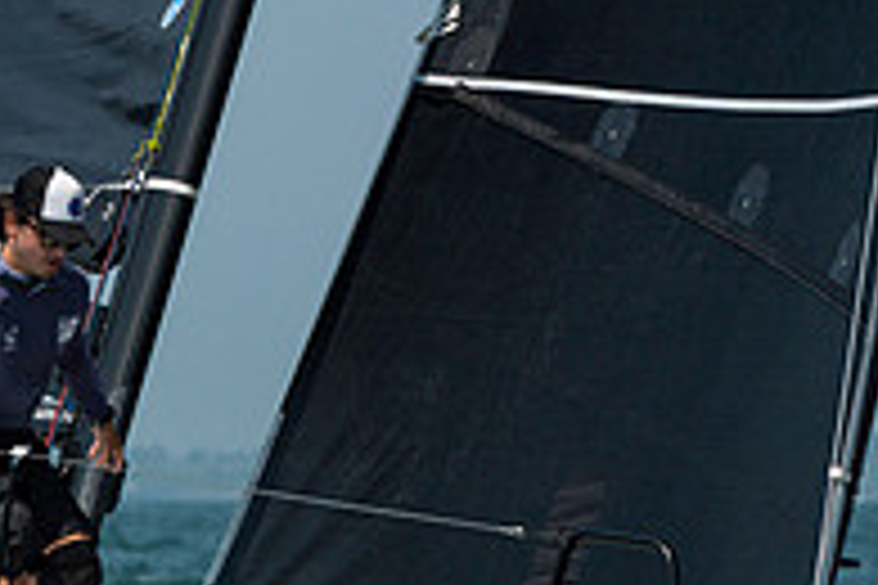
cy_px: 737
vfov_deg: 3.2
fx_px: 10584
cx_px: -284
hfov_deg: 4.7
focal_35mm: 434
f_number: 5
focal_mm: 135
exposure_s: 1/3200
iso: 250
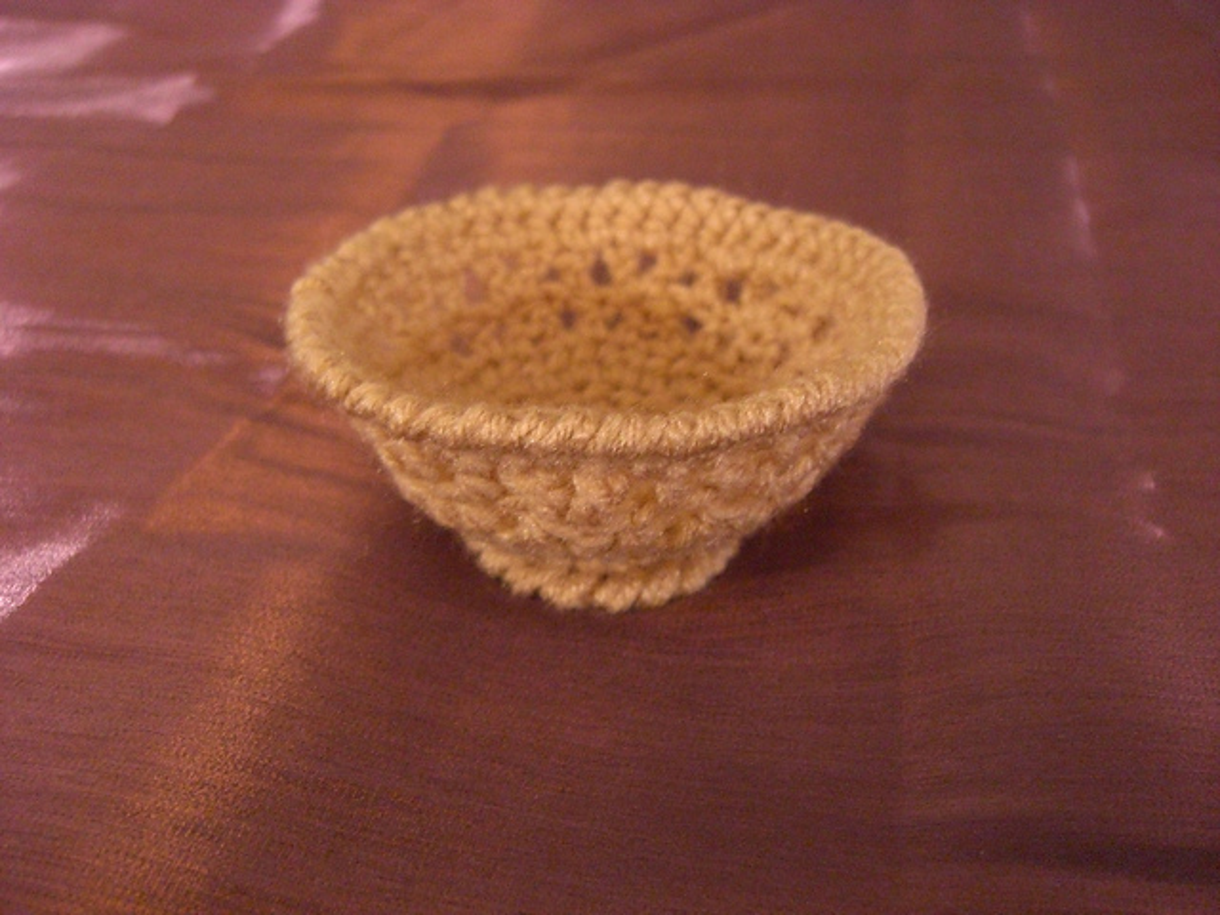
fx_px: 1339
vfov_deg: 37.7
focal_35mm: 38
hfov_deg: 49.0
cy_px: 458
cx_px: 610
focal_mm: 7.9
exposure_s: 1/20
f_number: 2.8
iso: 800
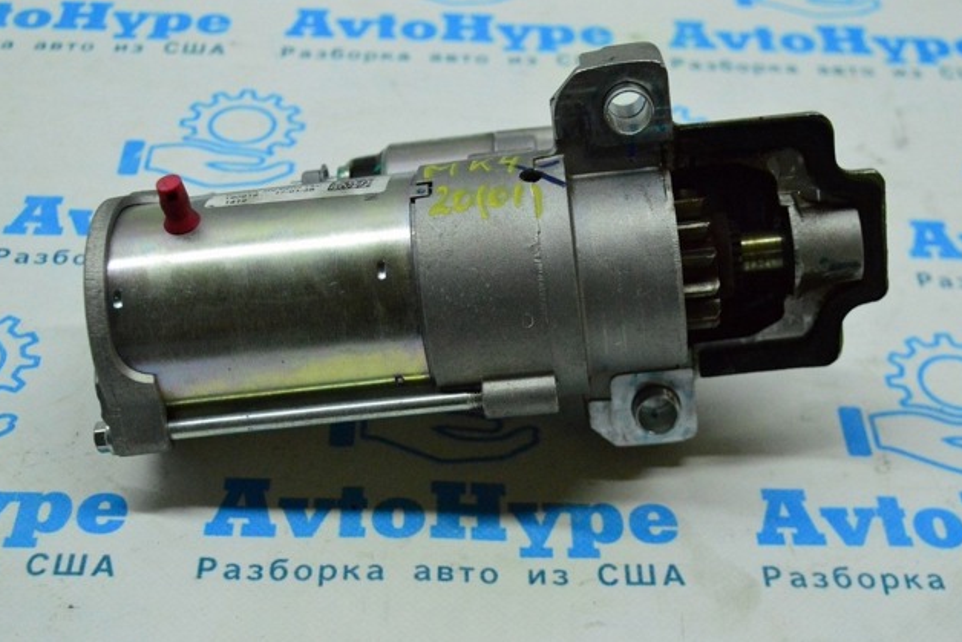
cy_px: 324
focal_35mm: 58
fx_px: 1550
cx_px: 478
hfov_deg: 34.5
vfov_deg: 23.4
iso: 6400
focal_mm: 38
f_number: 6.3
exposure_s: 1/640
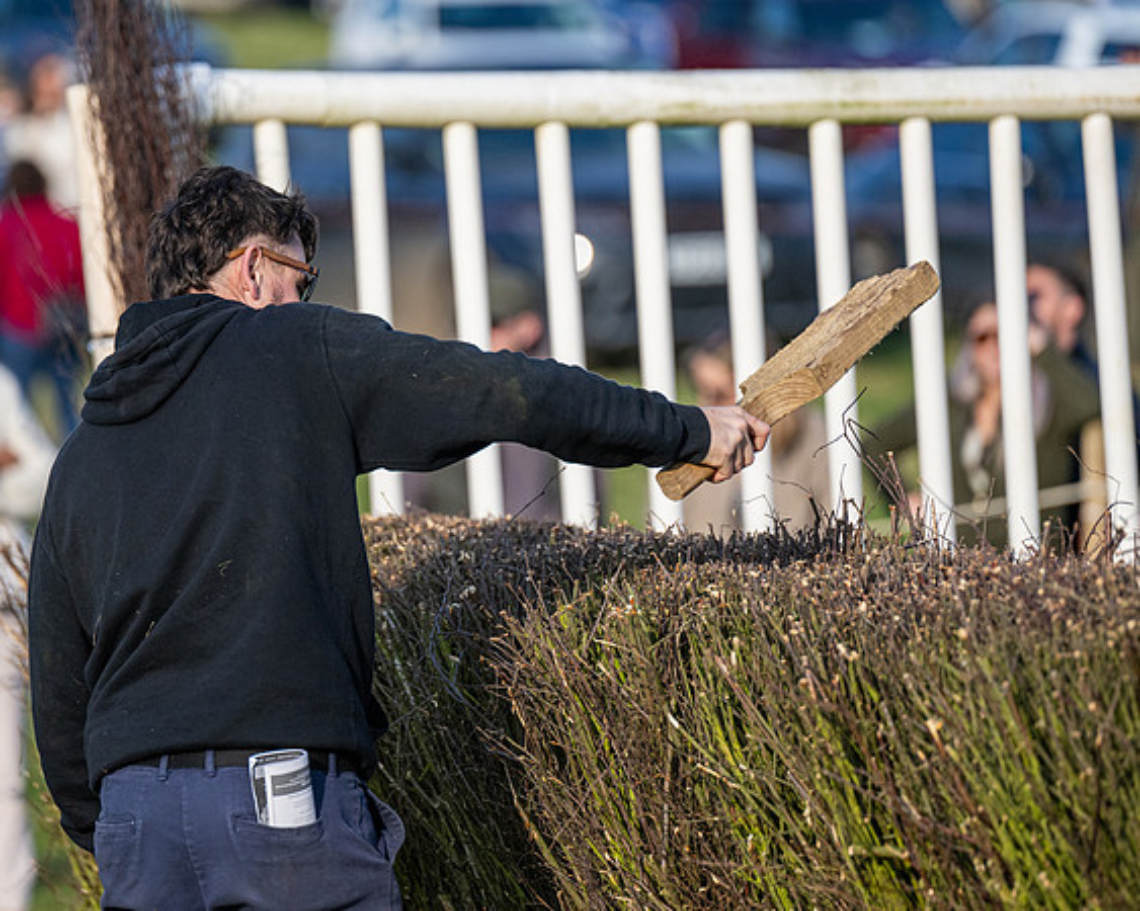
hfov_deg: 6.3
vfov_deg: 5.0
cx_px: 467
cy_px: 303
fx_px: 10332
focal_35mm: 306
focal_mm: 200
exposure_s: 1/5000
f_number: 2.8
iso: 400
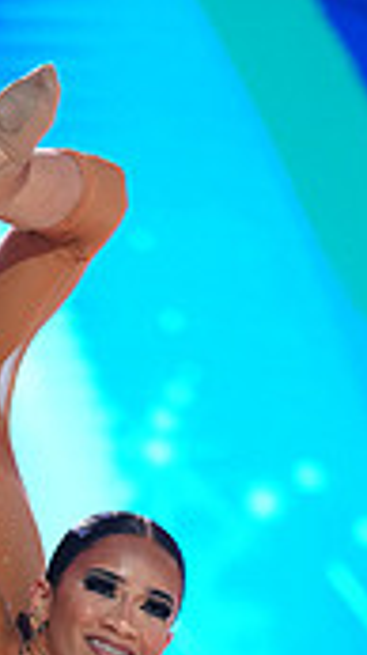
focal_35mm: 563
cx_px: -66
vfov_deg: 3.8
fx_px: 9764
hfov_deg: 2.2
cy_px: 912
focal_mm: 160
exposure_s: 1/500
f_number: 2.8
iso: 2000
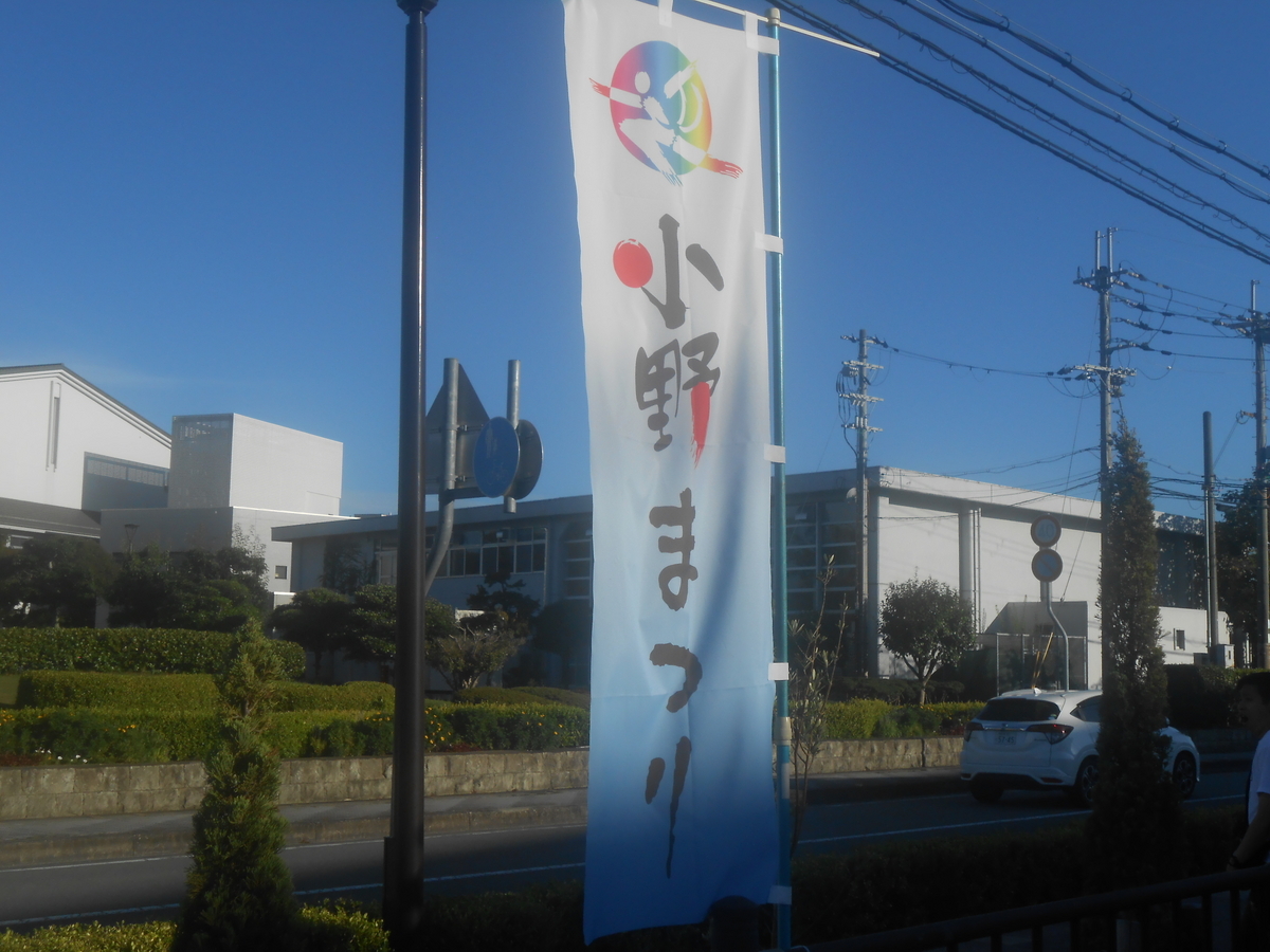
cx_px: 635
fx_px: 1614
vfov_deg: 32.9
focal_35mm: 44
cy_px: 476
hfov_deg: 42.9
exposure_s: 1/1000
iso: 80
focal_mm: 7.8
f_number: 4.5
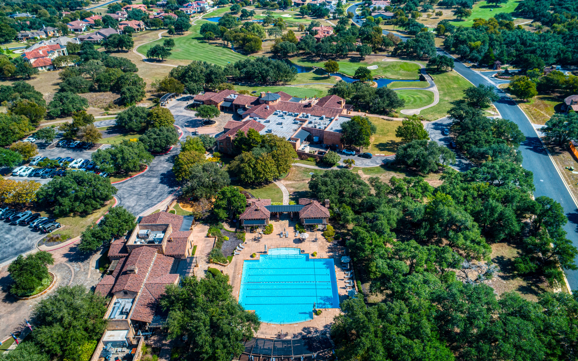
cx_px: 294
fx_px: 394
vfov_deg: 49.3
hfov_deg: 72.5
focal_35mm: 25
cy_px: 181
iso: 100
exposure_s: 1/200
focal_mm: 8.8
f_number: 4.5
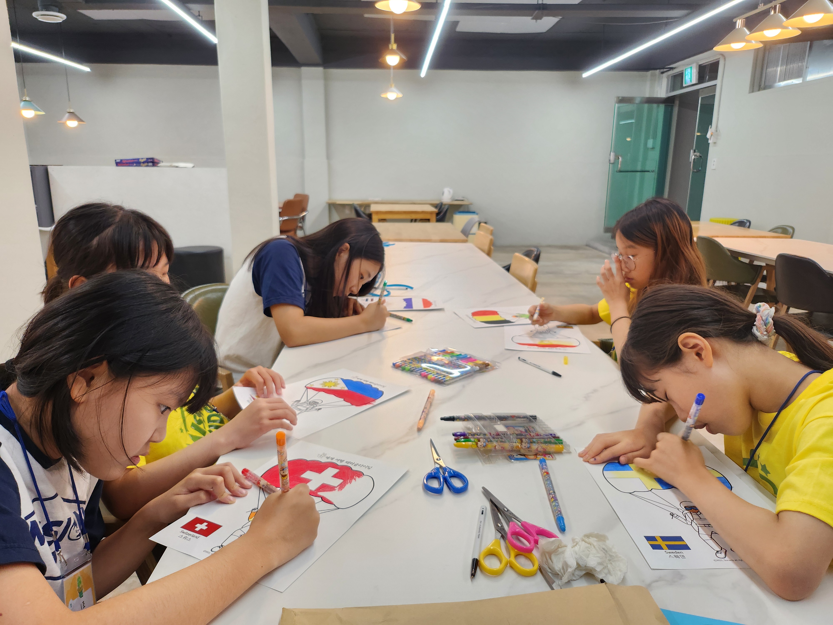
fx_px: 578
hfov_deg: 71.6
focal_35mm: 24
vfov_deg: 56.8
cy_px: 312
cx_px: 416
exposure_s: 1/120
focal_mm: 5
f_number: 1.8
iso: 200
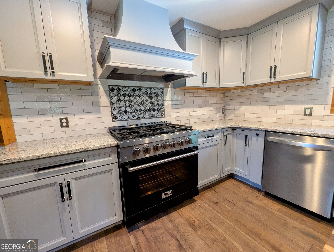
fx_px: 126
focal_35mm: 13
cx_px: 167
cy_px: 126
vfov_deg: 90.1
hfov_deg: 106.1
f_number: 2.2
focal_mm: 1.95
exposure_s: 1/60
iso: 485
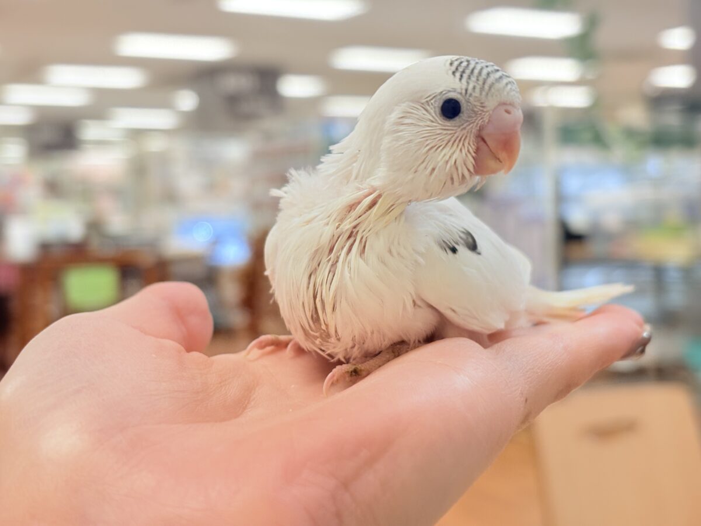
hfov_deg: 36.8
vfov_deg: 28.0
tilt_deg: -2.5
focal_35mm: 52
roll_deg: +2.1
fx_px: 1053
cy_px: 263
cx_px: 350
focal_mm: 5.96
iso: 40
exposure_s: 1/122
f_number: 1.6
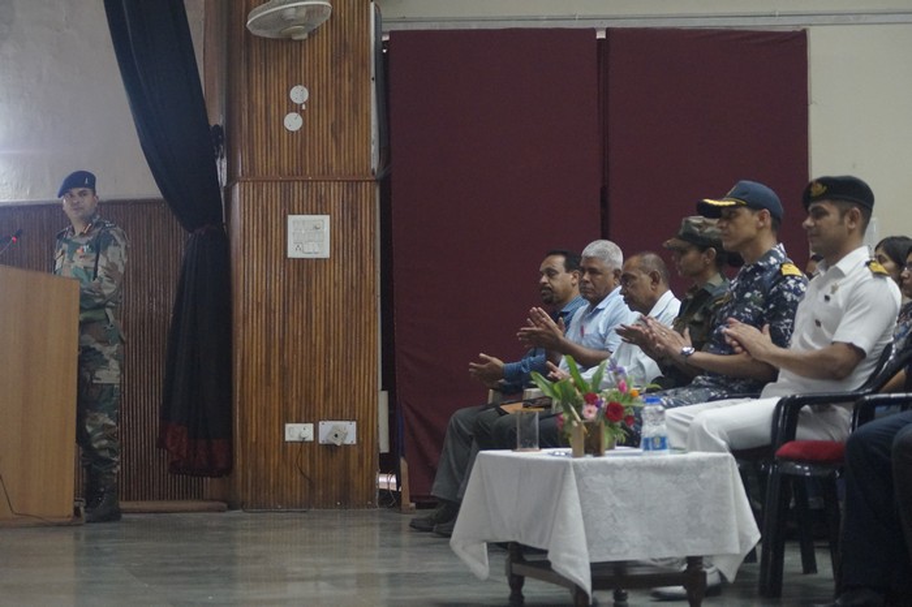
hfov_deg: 22.6
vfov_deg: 15.2
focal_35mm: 90
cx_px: 456
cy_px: 304
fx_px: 2279
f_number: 4
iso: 3200
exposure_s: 1/100
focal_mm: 60
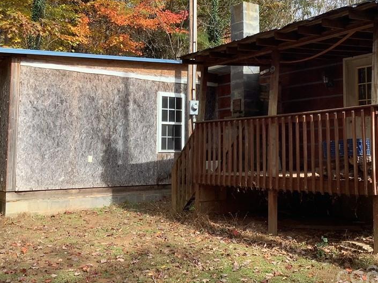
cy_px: 109
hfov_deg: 41.9
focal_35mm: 45
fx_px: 491
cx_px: 223
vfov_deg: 32.1
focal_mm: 3.3
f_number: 2.4
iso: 25
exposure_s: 1/409
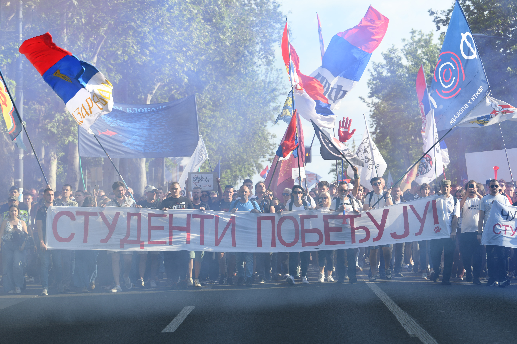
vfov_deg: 10.9
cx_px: 267
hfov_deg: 16.3
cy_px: 179
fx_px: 1809
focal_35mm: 126
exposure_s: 1/500
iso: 160
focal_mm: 110
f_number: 4.5
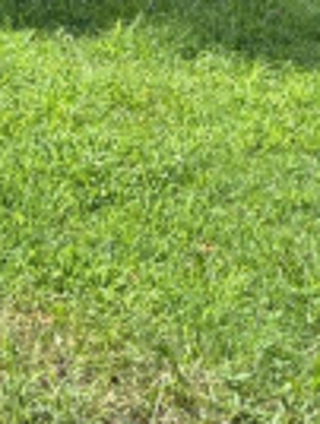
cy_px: -259
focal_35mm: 129
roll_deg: +0.0
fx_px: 1585
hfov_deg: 11.5
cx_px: 135
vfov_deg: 14.0
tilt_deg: -3.6
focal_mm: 5.96
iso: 50
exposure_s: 1/887
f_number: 1.6
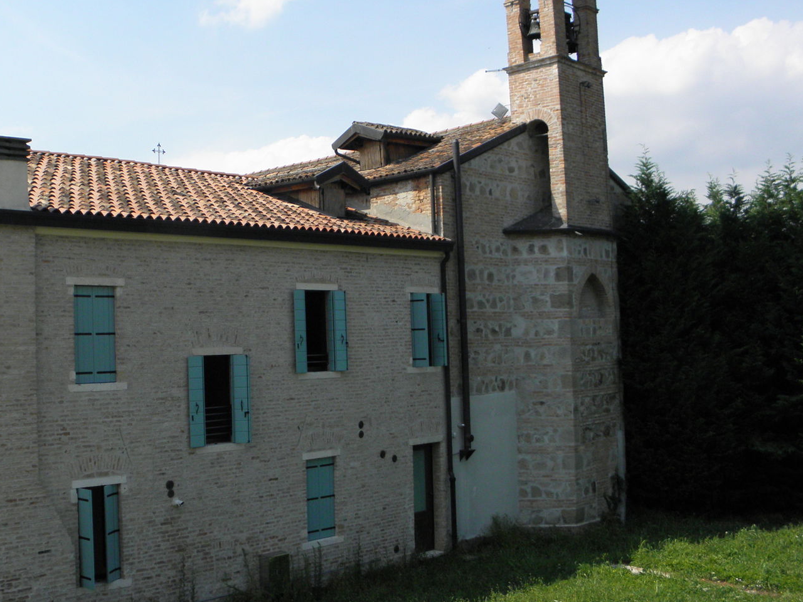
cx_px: 233
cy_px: 277
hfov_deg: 43.8
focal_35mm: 42
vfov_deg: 34.3
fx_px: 974
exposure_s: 1/320
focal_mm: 5
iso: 125
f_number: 7
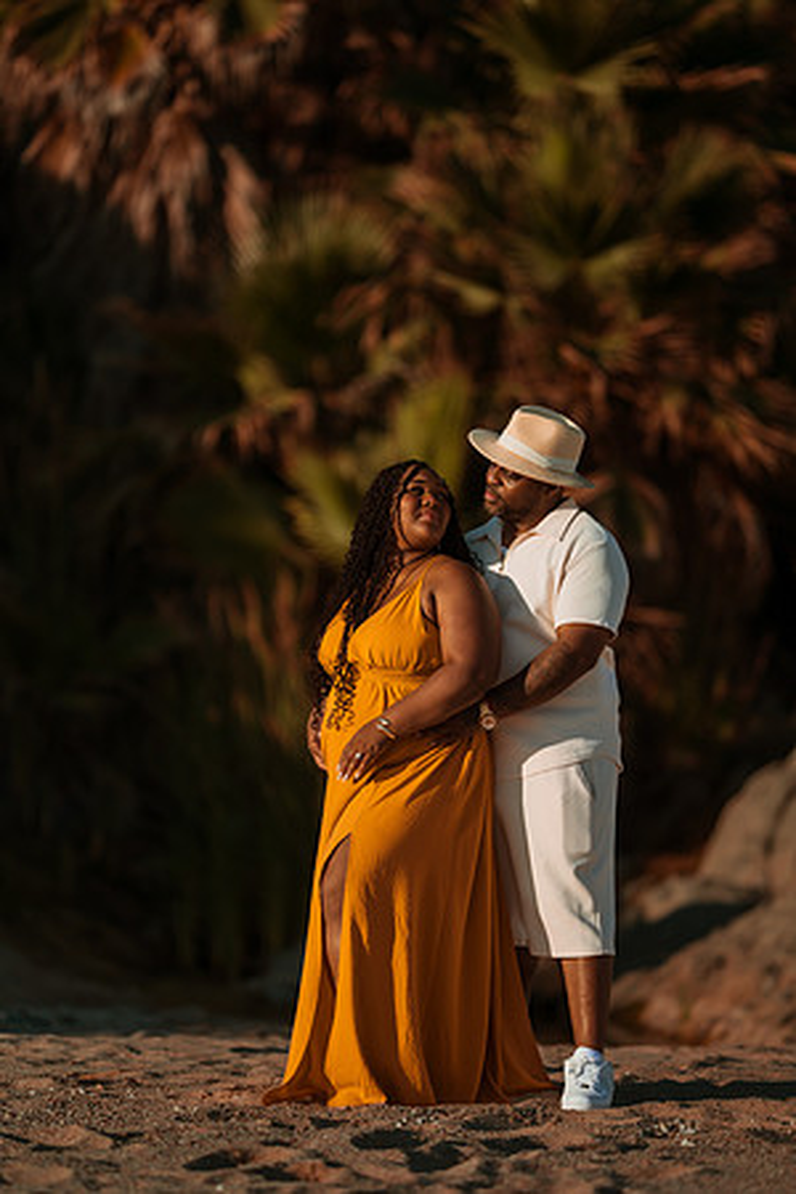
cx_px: 398
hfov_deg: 10.2
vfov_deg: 15.2
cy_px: 597
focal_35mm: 135
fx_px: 4477
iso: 100
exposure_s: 1/4000
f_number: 1.8
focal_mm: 135
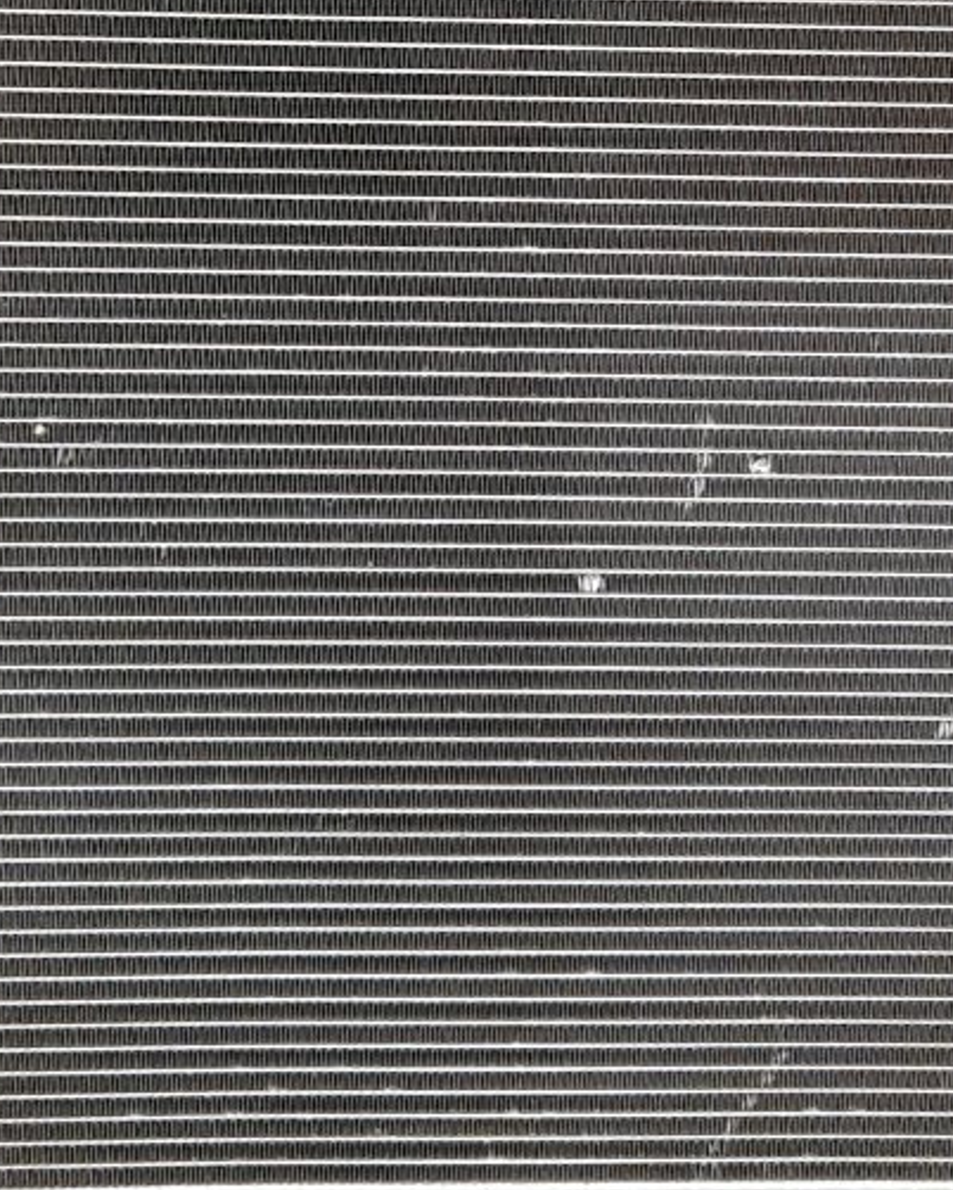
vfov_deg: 26.7
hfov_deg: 21.9
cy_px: 265
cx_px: 420
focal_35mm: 70
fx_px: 2466
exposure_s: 1/25
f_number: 2
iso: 552
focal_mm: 4.6
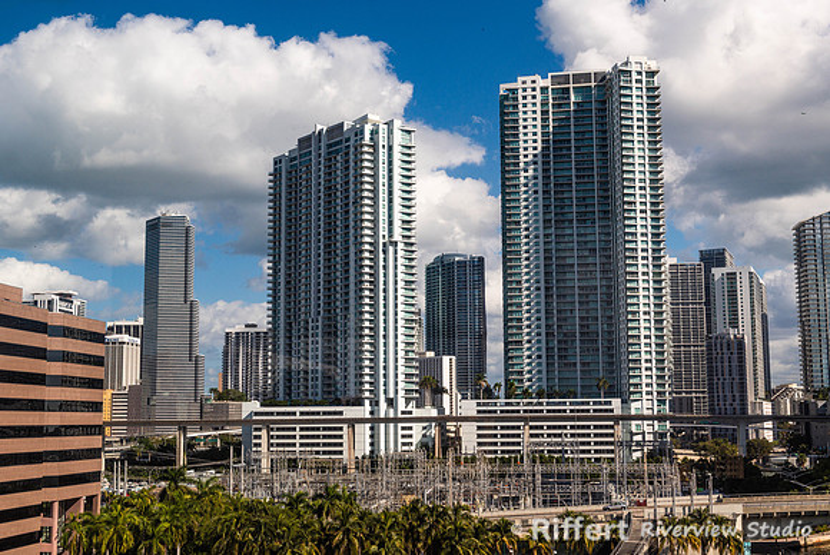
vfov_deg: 29.5
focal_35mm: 46
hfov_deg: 42.9
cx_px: 415
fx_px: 1055
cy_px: 278
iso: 360
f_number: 10
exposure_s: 1/500
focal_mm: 45
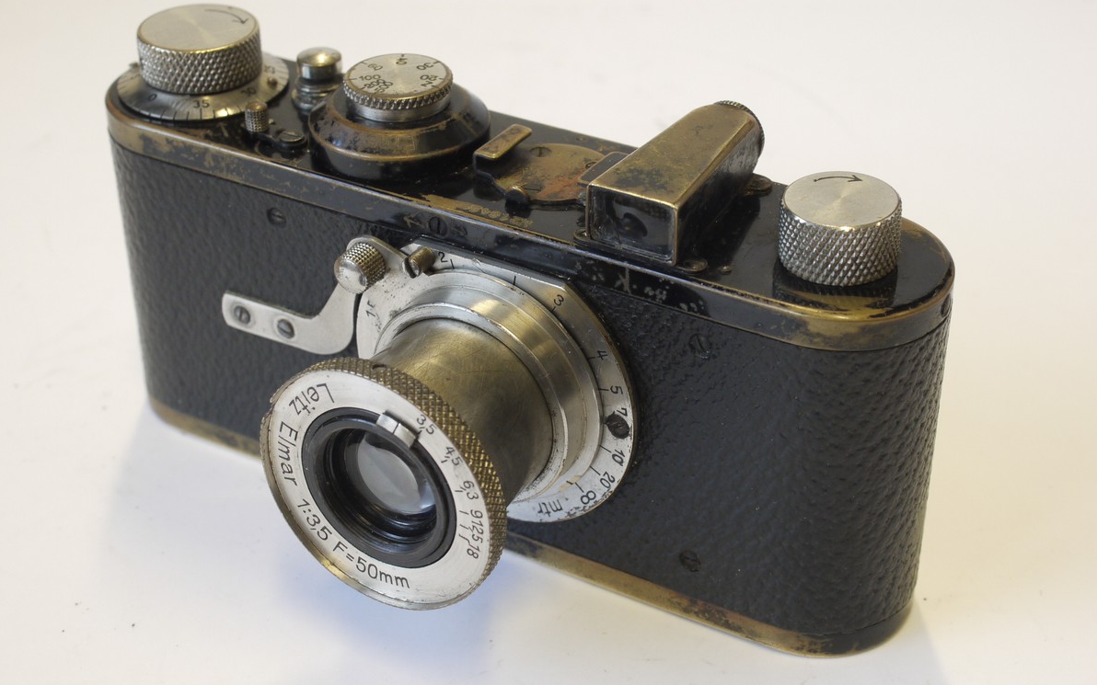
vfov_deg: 20.3
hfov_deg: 32.0
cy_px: 350
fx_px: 1913
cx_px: 546
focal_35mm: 64
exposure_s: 1/30
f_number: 8
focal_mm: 30
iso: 400
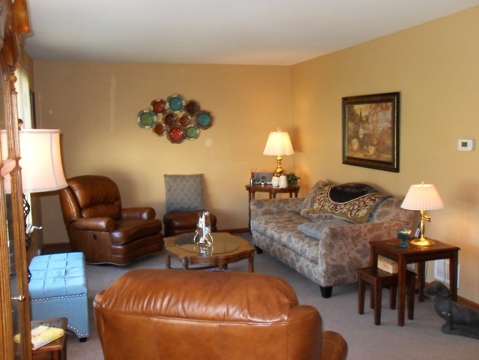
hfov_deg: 52.6
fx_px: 484
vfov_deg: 40.7
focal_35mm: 35
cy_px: 180
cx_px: 240
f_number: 3.5
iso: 320
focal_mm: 6.3
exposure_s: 1/45
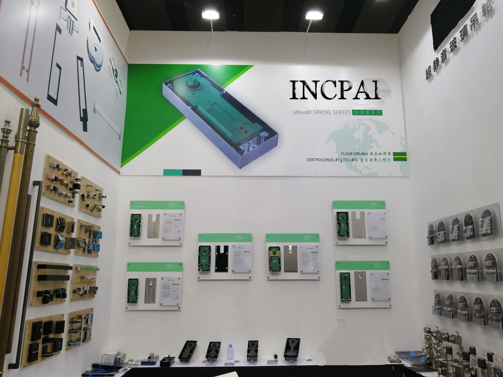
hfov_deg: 65.3
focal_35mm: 27
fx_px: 392
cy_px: 188
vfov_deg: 51.4
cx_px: 252
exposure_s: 1/100
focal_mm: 3.62
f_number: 1.8
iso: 80
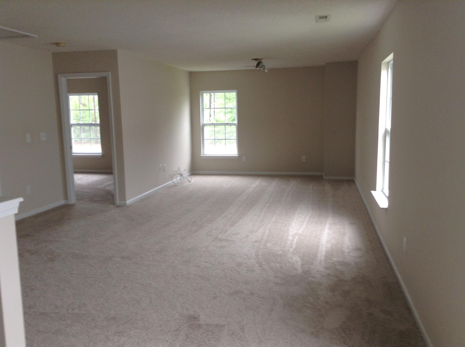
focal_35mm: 33
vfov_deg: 42.8
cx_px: 232
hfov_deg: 55.4
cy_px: 174
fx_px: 443
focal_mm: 3.3
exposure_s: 1/24
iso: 32
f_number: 2.4
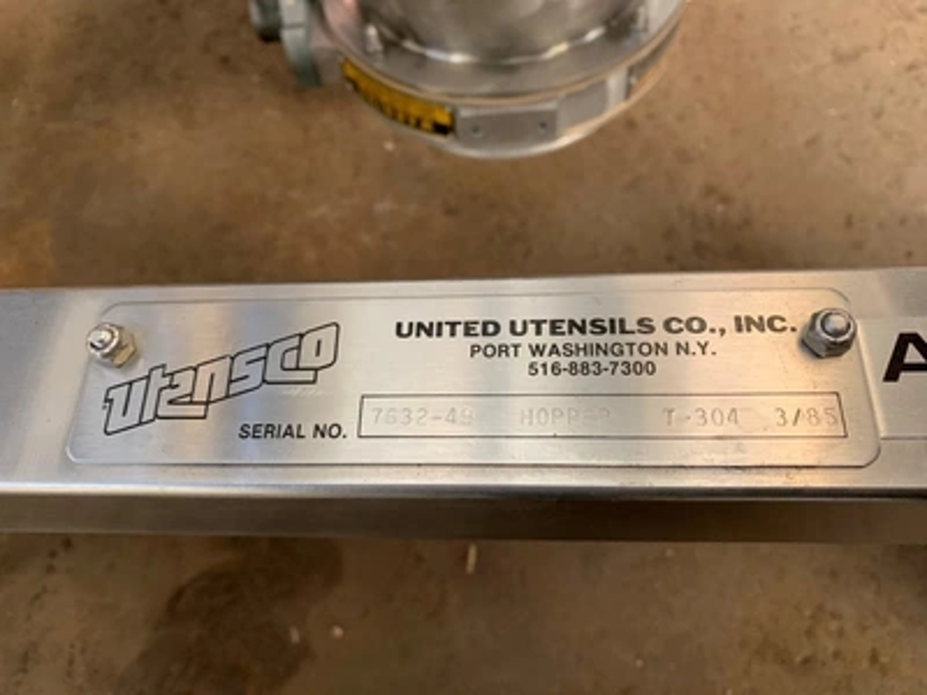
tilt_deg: -62.9
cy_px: 348
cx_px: 464
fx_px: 696
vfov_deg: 53.1
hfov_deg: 67.3
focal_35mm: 26
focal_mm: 4.25
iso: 160
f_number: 1.8
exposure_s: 1/60
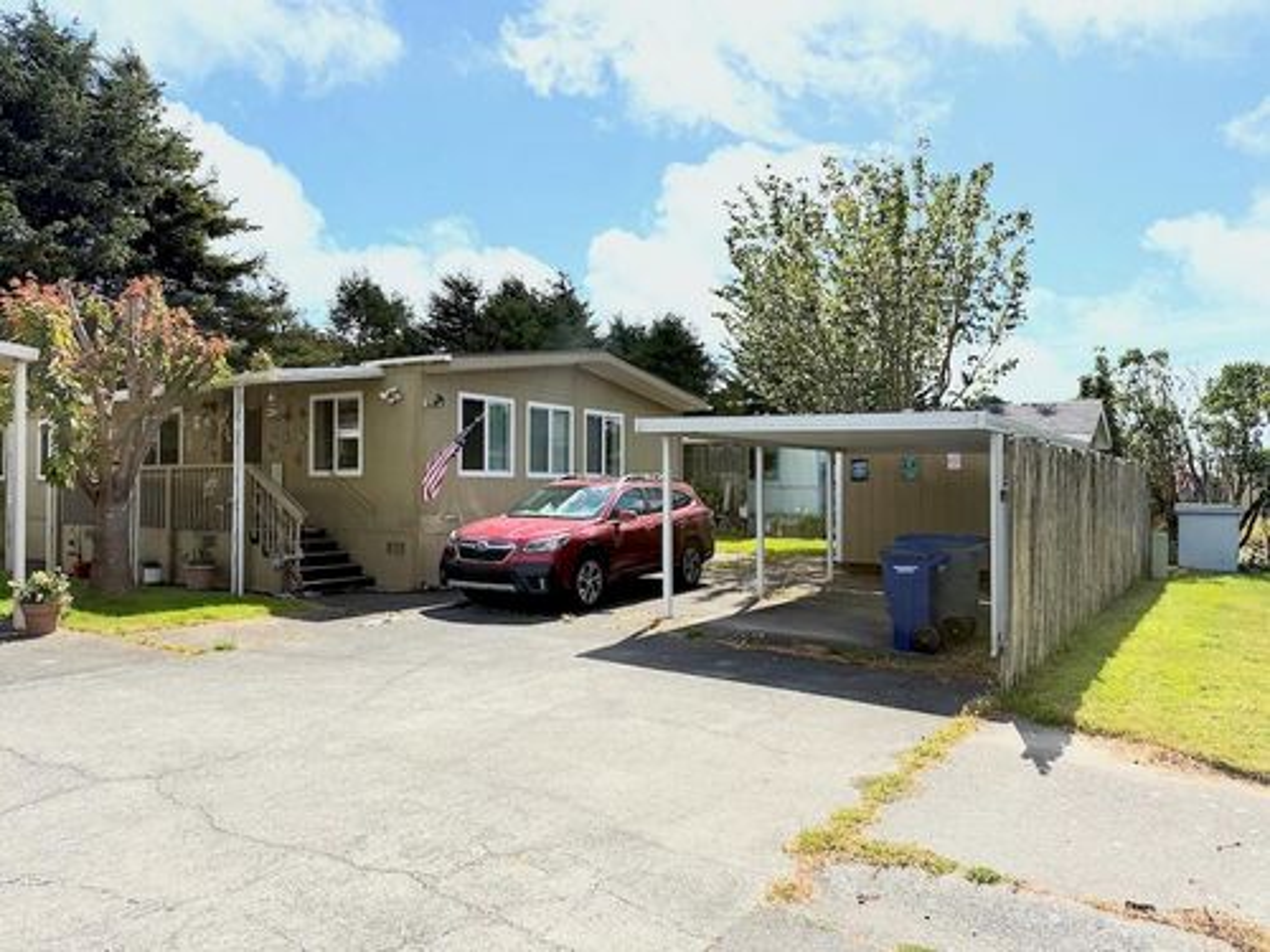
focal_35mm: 24
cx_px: 635
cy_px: 476
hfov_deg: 71.6
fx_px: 881
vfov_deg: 56.8
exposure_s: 1/9091
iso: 100
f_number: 1.78
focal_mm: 6.76
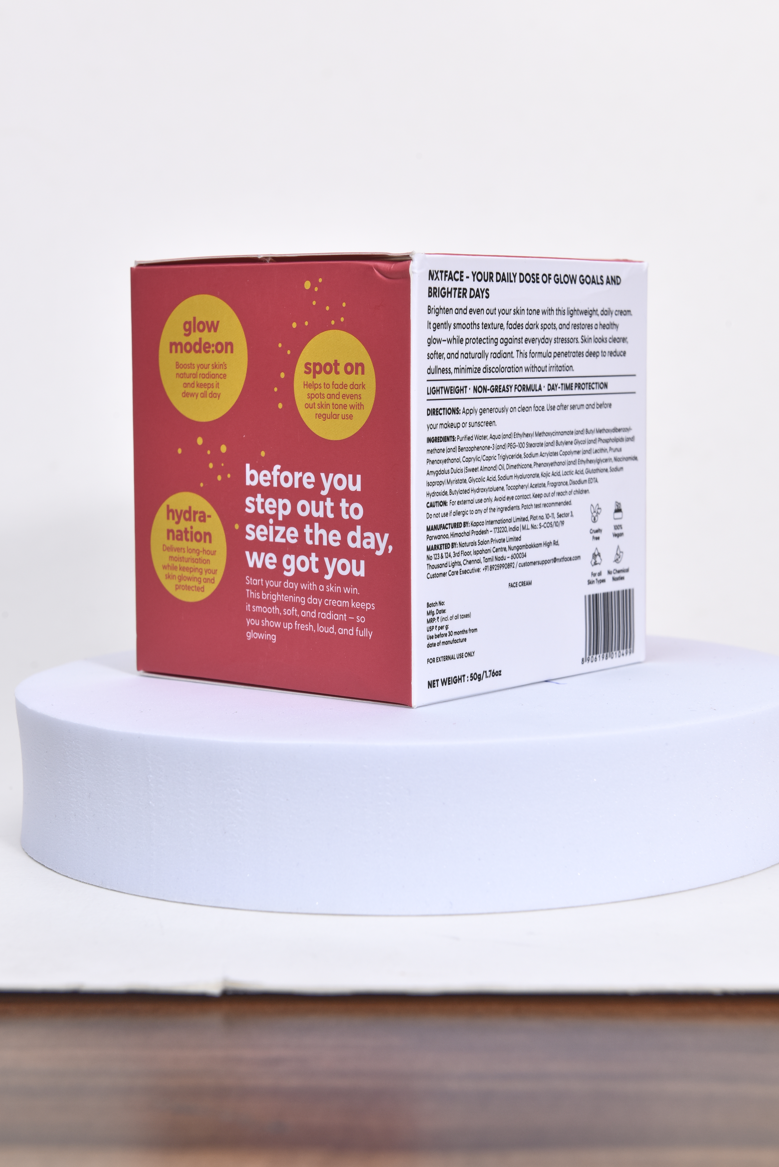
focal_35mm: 70
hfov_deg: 19.5
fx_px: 2270
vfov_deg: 28.8
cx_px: 390
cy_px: 584
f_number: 11
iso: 400
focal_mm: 70
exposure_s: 1/160
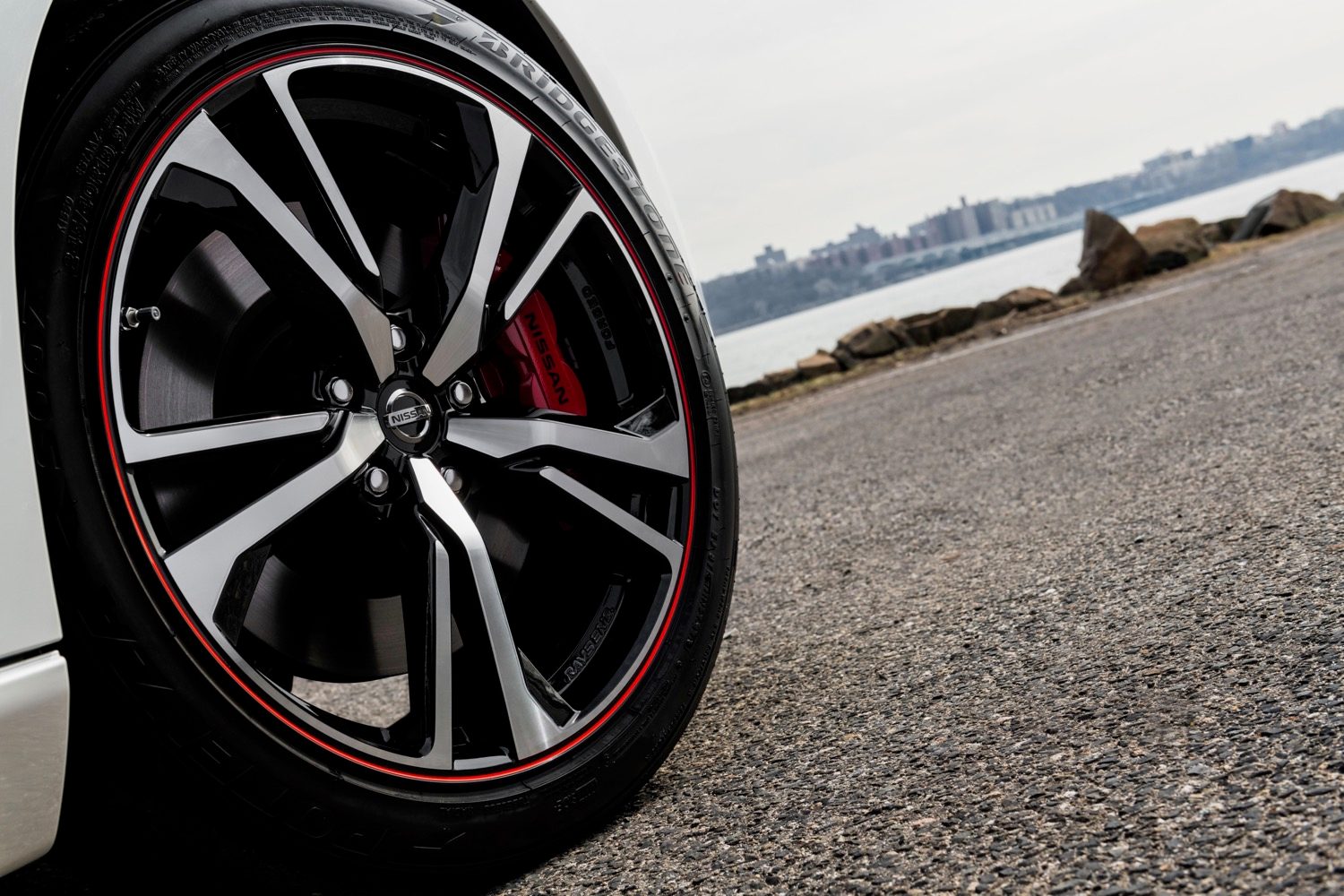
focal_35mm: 48
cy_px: 448
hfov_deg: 41.1
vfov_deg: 28.1
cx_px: 672
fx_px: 1792
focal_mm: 48
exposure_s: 1/125
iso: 250
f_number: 10
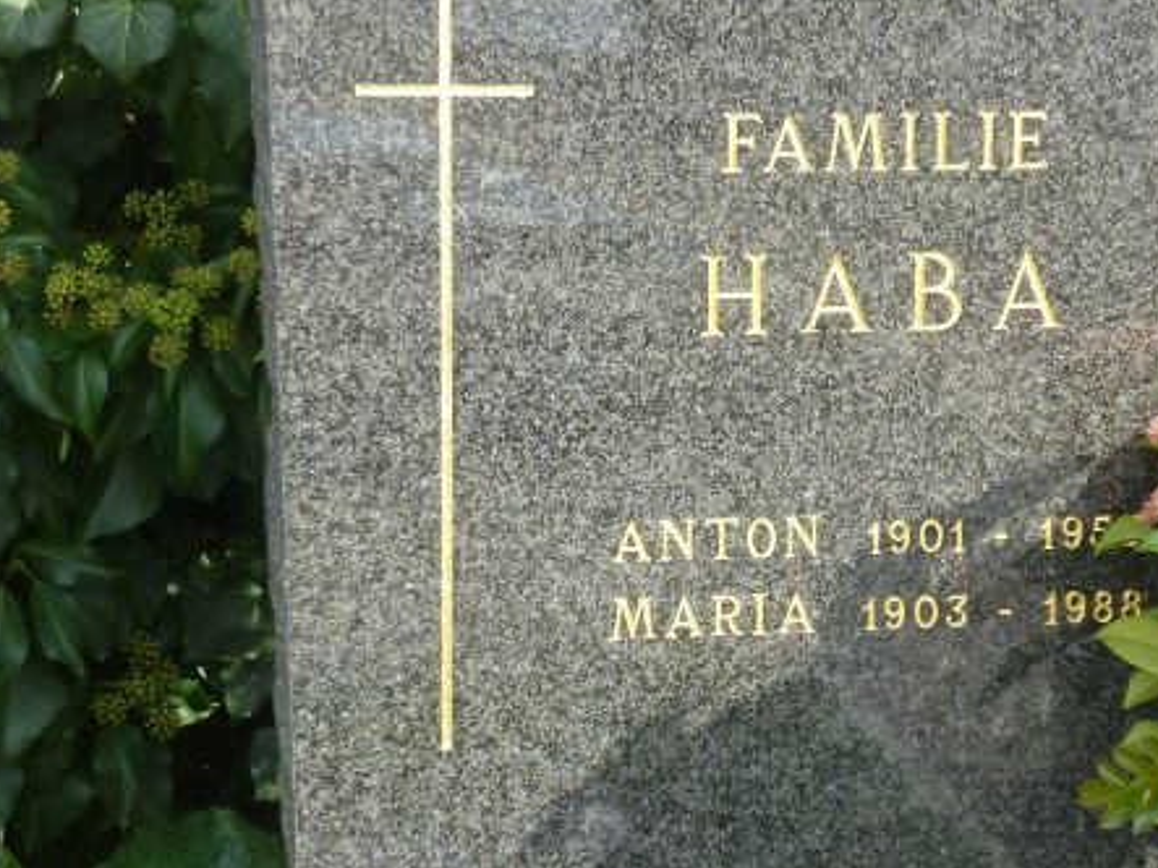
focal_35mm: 112
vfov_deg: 13.2
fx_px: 3746
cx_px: 732
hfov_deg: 17.5
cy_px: 382
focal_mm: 11
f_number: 4.8
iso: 200
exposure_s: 1/200
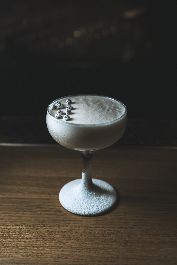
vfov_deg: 46.4
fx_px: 309
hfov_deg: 31.9
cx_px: 88
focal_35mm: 42
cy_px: 132
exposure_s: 1/80
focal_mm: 28
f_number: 3.2
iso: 100
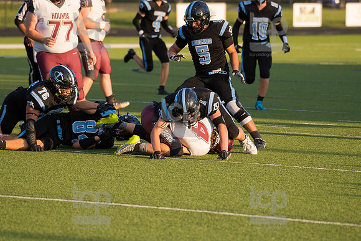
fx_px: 2708
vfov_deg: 5.1
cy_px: 120
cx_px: 180
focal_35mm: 270
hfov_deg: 7.6
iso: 1250
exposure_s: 1/2000
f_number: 5.6
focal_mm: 270
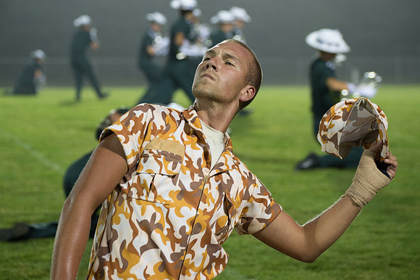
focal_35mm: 136
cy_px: 110
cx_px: 204
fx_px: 1591
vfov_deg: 10.0
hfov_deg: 15.0
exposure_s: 1/160
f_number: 4.5
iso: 2500
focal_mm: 110
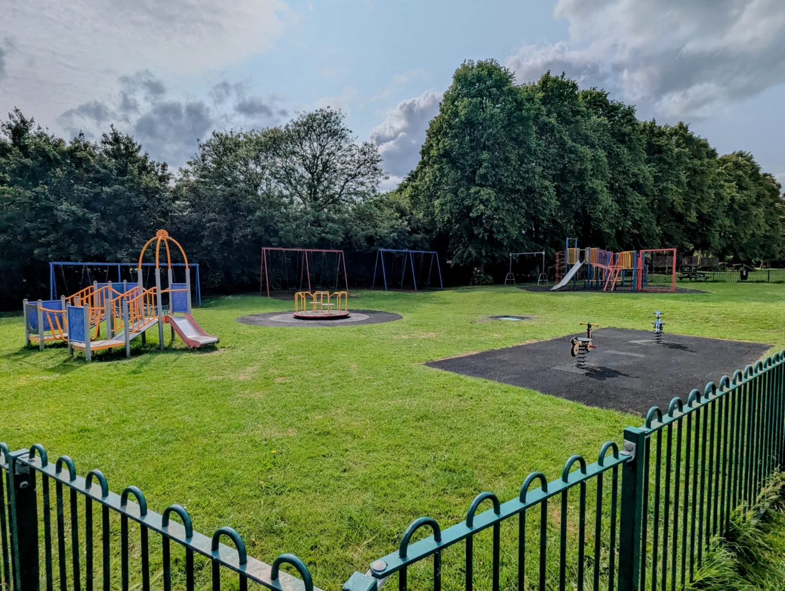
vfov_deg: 78.2
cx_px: 392
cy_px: 296
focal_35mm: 16
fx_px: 363
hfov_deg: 94.4
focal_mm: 2.35
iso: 50
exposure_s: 1/5464
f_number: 2.2
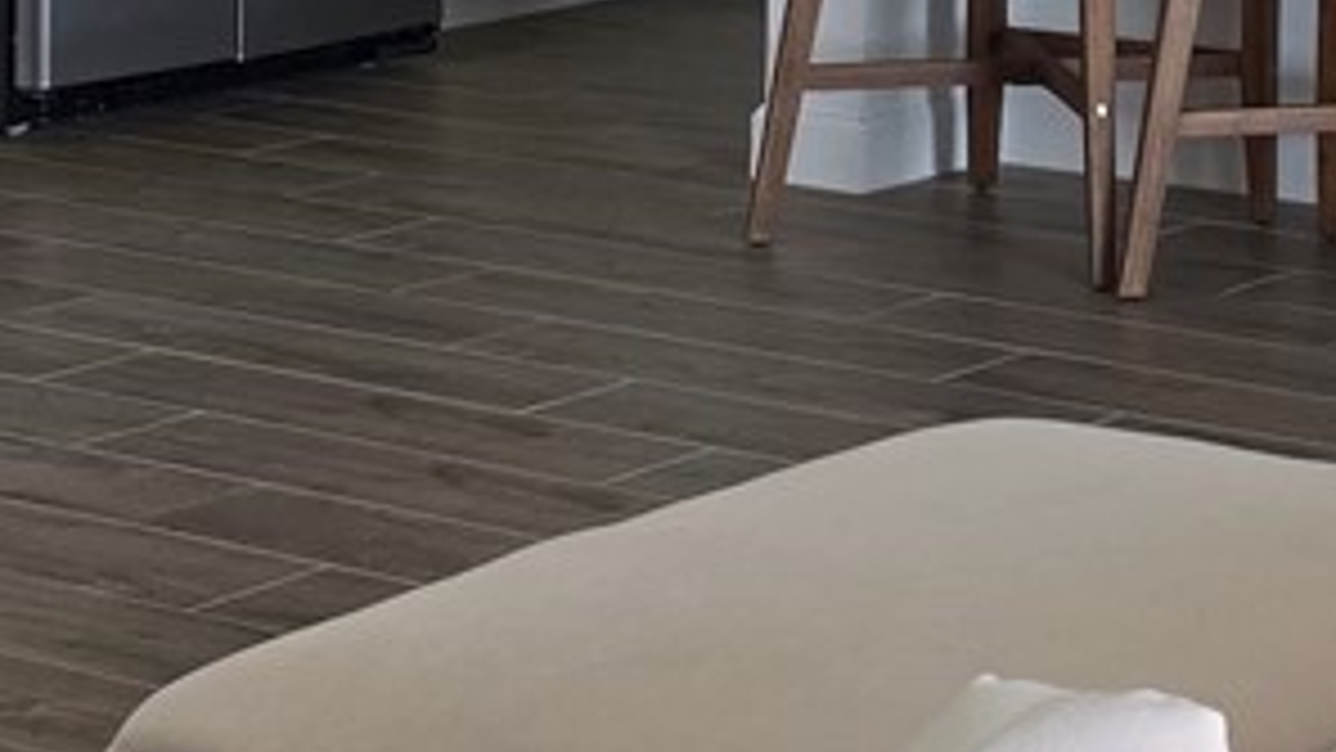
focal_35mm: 135
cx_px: 1435
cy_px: -581
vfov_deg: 8.6
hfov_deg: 15.5
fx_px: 4782
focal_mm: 6.5
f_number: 1.4
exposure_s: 1/120
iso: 100
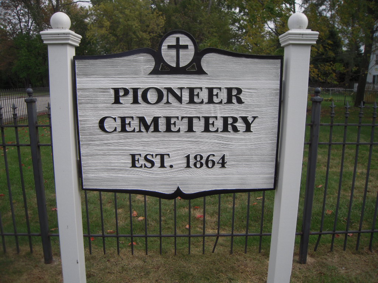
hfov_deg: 63.4
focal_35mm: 28
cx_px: 189
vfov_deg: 49.7
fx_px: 306
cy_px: 142
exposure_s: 1/250
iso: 100
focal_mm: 5
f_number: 5.4
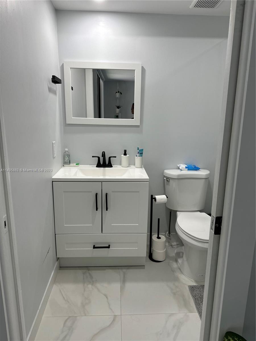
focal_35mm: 24
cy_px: 170
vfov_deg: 71.6
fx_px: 237
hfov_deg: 56.8
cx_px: 128
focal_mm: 6.86
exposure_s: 1/120
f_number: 1.78
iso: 100
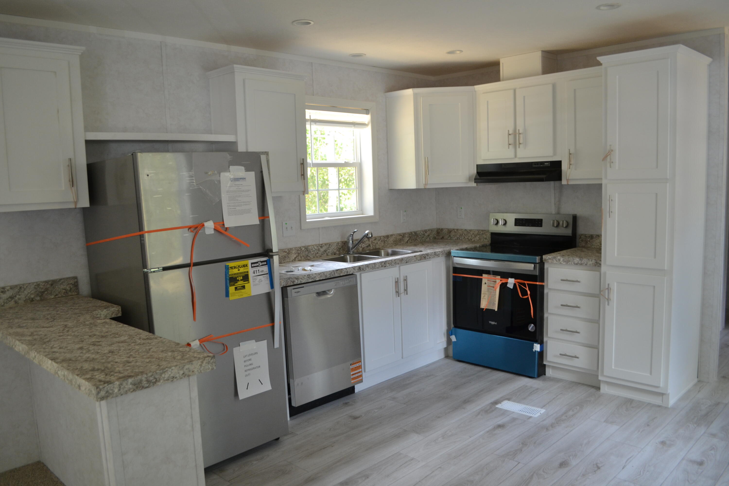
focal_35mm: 27
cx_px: 364
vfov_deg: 47.9
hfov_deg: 67.4
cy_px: 243
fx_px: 547
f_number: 3.5
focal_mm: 18
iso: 400
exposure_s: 1/60
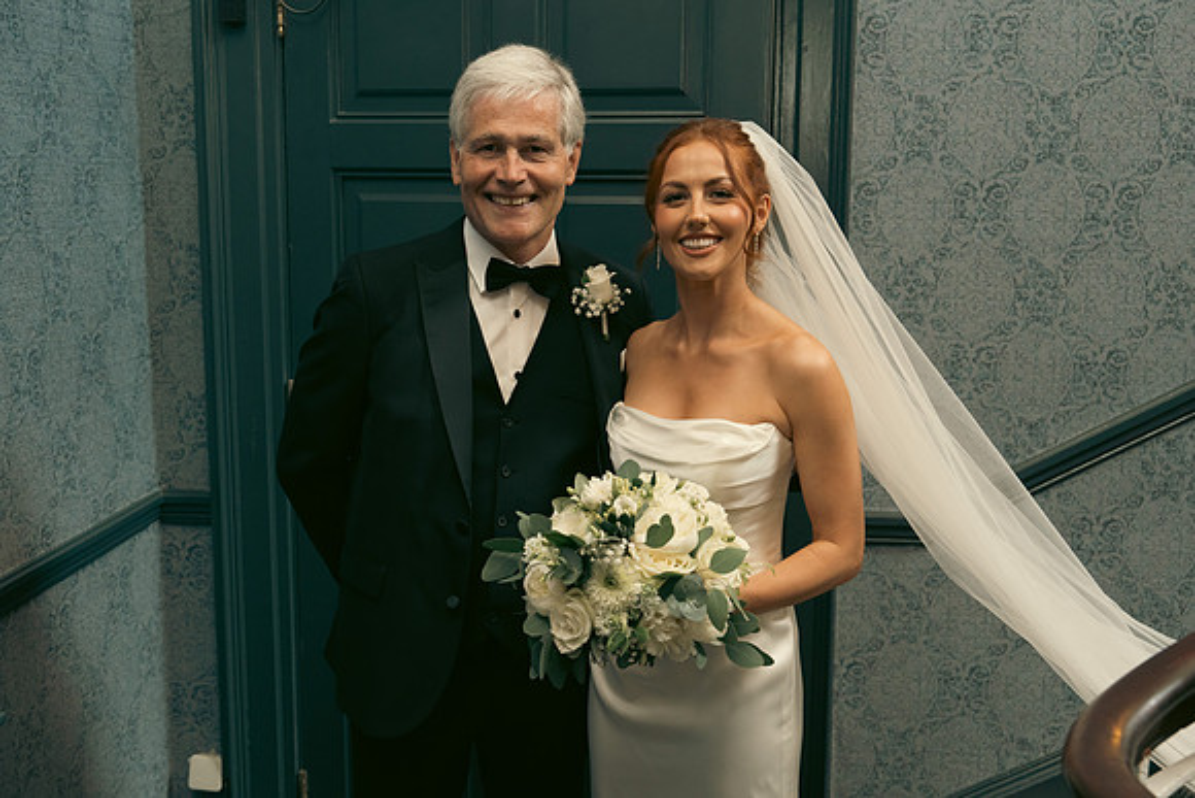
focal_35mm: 40
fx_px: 1328
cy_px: 399
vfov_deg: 33.4
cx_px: 598
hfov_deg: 48.4
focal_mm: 40
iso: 2500
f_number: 4
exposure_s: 1/160
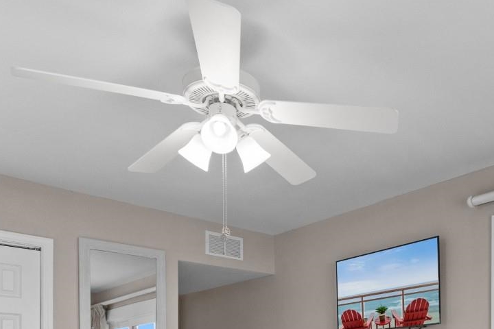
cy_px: 367
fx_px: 494
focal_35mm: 36
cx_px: 360
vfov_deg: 32.2
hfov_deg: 51.3
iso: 100
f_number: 4.8
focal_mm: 11
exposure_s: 1/40
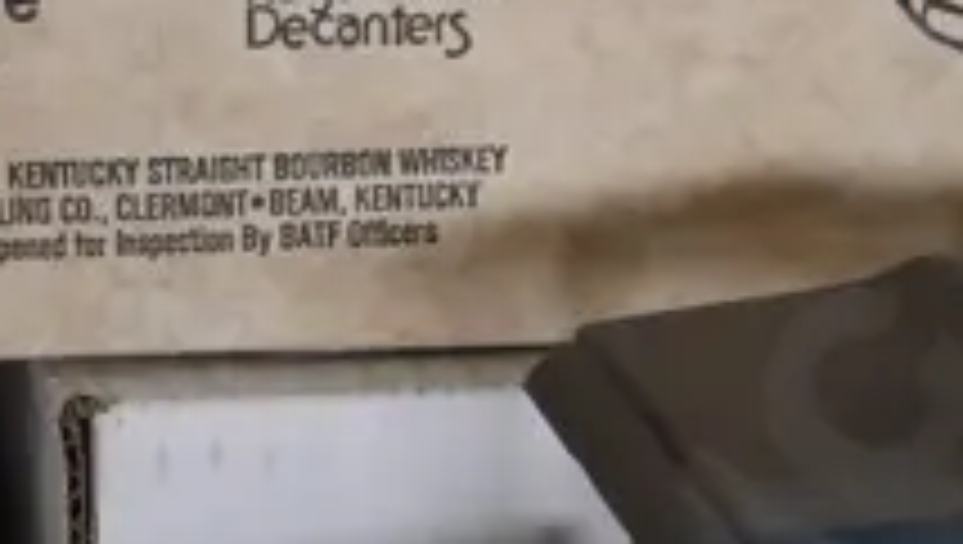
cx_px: 749
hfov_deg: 12.1
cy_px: 544
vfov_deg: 6.9
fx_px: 4525
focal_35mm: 177
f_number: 4
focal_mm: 17
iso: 640
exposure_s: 1/60
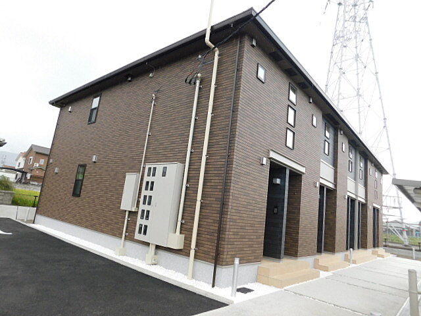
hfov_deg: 73.9
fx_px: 280
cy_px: 158
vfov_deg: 58.9
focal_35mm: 23
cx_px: 210
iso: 125
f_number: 3
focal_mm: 4
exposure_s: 1/250
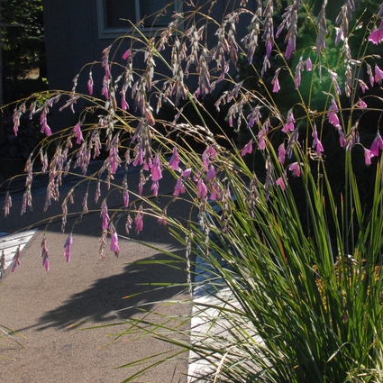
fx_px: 1077
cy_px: 161
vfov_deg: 20.2
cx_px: 261
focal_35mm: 86
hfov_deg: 20.1
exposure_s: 1/320
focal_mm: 28
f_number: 9
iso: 400
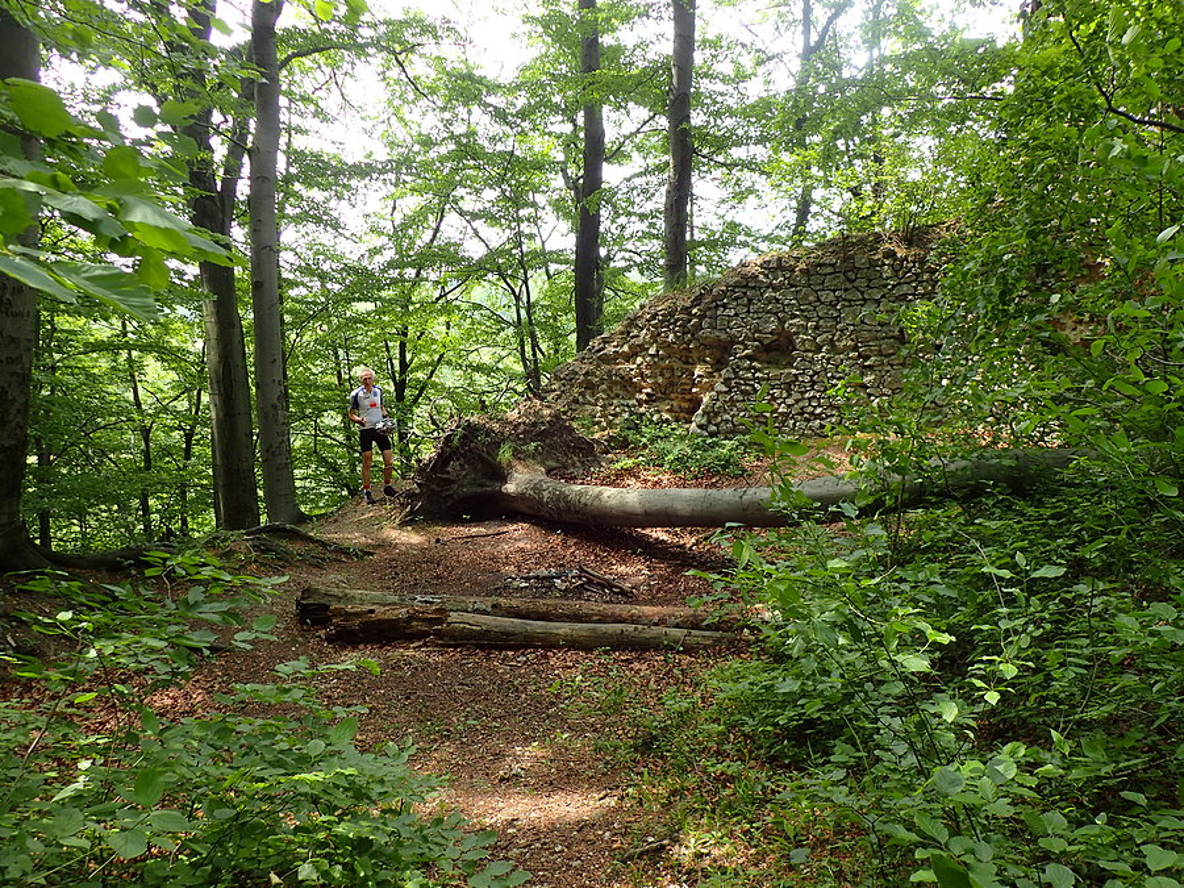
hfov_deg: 69.4
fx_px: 855
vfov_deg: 54.9
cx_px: 592
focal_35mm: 25
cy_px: 444
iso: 100
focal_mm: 4.5
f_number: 2.8
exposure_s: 1/125
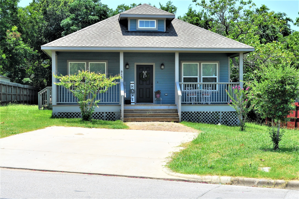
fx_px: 498
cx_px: 150
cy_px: 100
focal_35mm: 60
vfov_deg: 22.6
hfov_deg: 33.4
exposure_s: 1/200
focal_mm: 40
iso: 200
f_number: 14
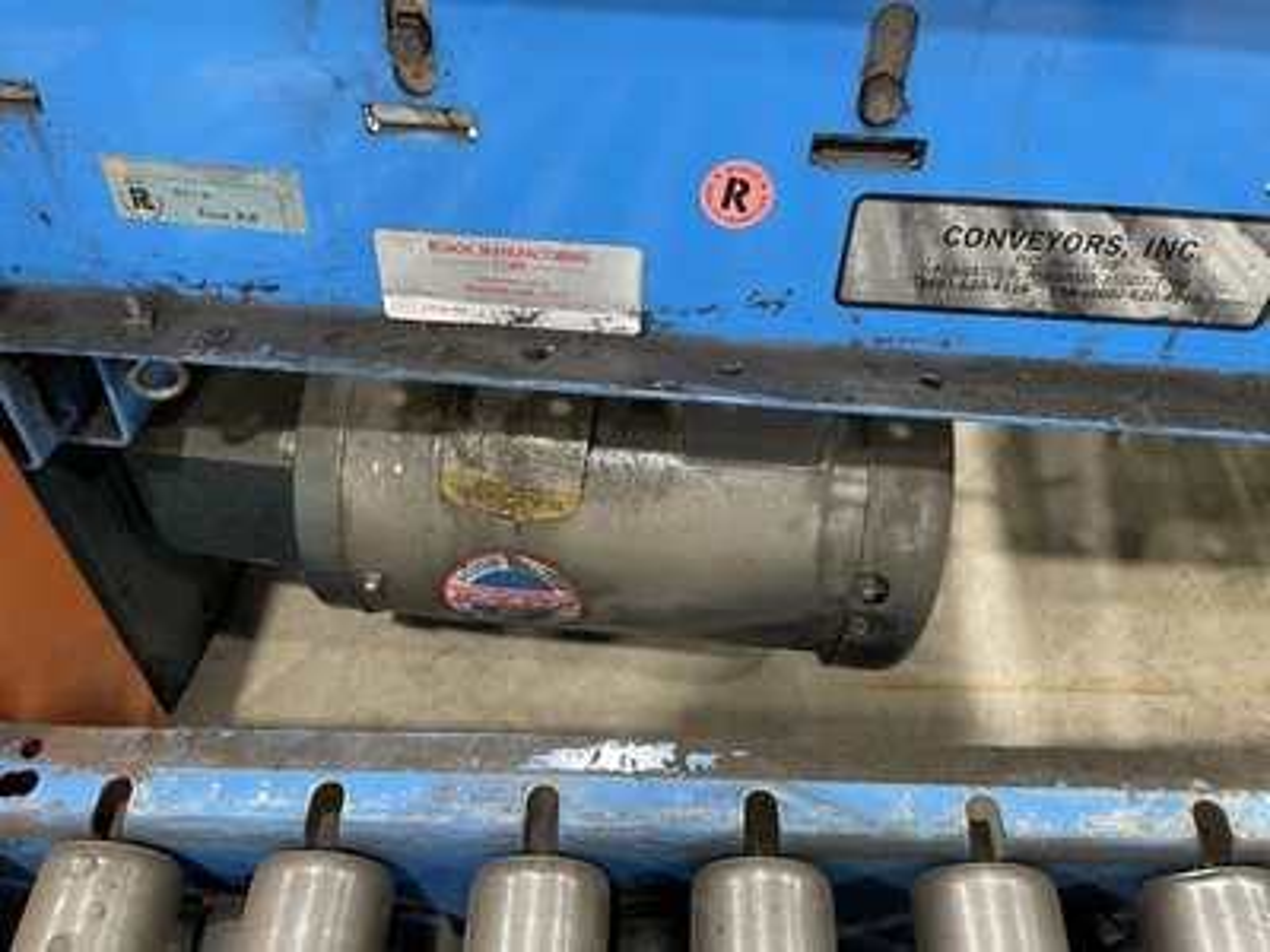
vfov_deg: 53.1
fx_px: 954
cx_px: 635
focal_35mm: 26
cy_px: 476
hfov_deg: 67.3
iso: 100
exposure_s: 1/60
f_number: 1.6
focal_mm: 4.2
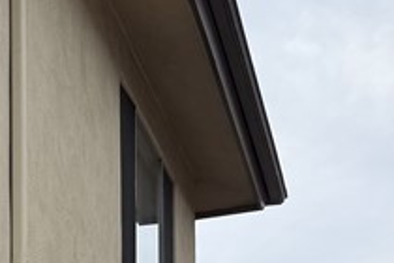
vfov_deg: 10.3
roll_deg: -0.1
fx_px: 1335
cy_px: 537
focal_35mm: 122
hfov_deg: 14.6
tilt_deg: +3.1
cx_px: -334
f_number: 1.78
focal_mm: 6.76
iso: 80
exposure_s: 1/1292
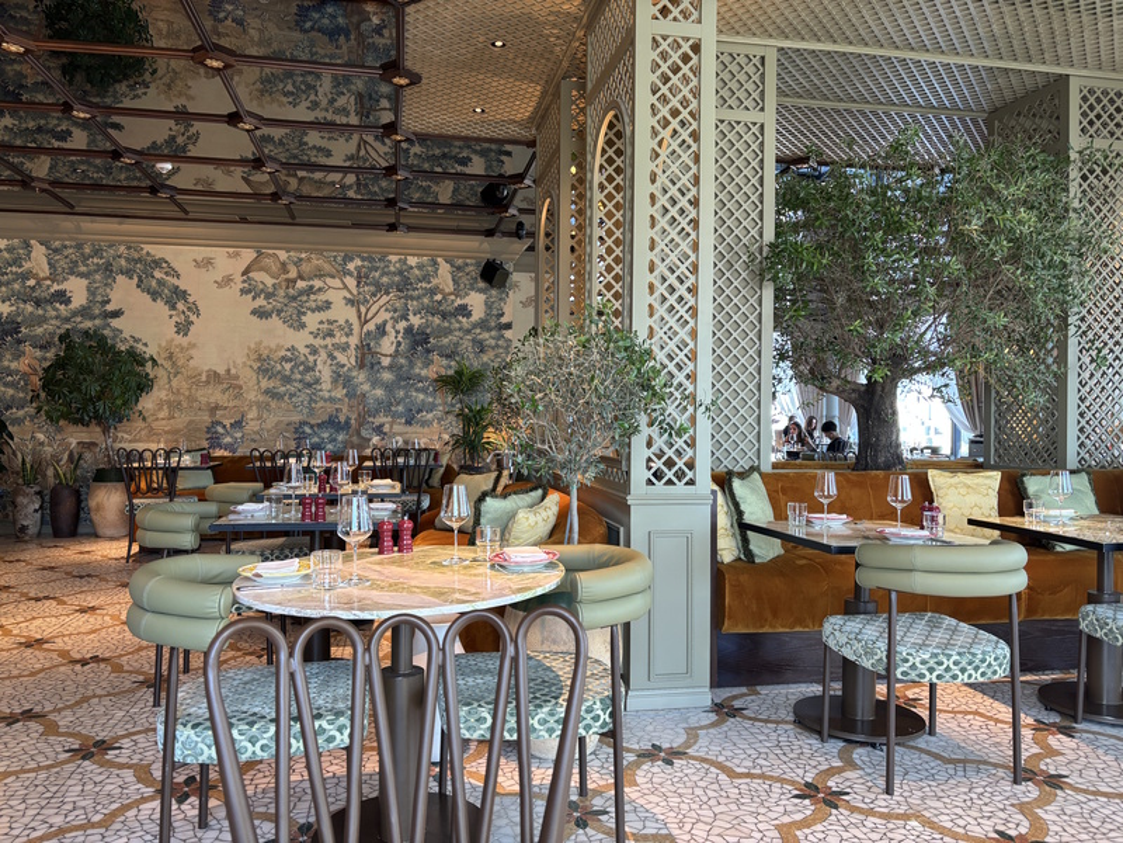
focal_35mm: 26
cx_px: 562
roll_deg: -0.7
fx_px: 843
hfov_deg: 67.3
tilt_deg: -0.1
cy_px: 422
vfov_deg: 53.1
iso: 125
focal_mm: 5.96
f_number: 1.6
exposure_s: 1/76
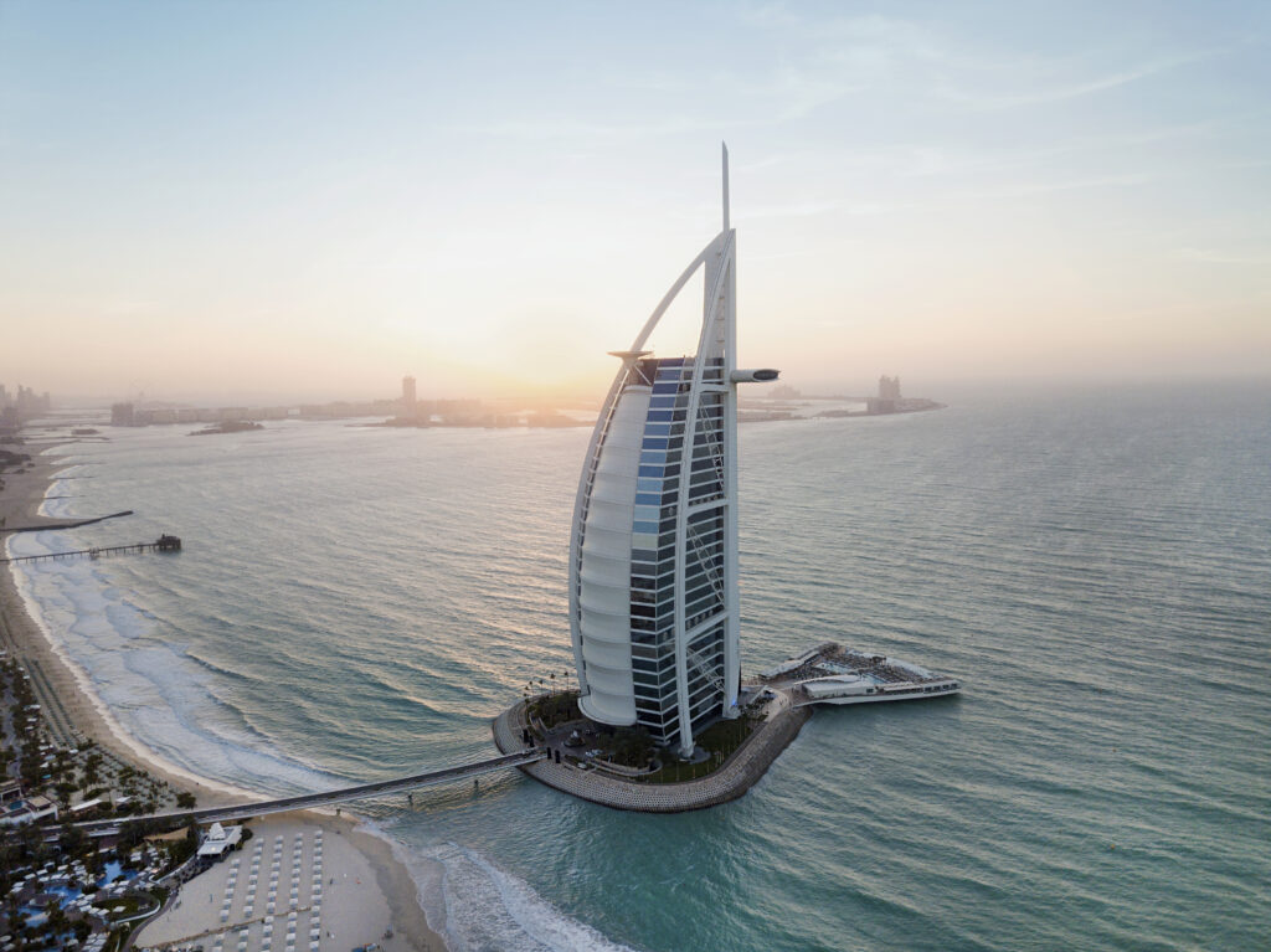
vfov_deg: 53.0
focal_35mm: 26
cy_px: 476
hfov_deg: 67.3
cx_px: 636
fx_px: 954
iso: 100
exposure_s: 1/230
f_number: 2.2
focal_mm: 4.73
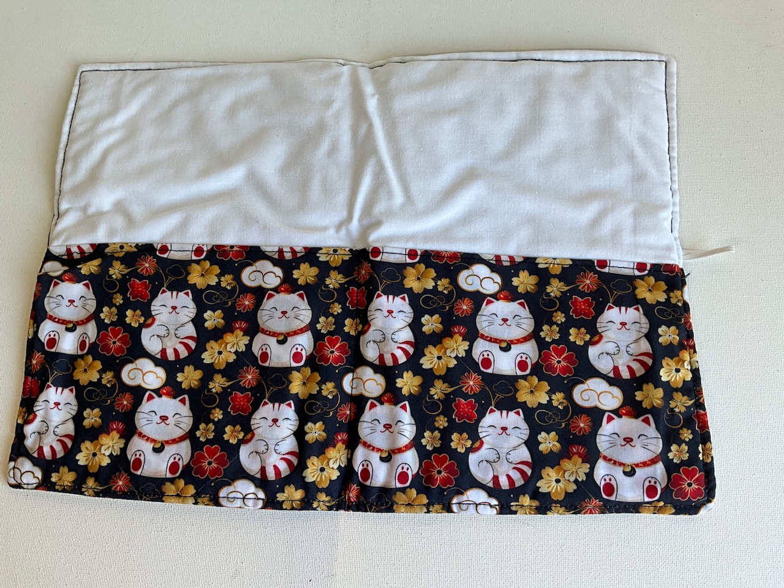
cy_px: 294
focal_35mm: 29
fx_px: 657
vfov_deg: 48.2
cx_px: 392
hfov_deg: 61.7
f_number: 1.8
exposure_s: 1/100
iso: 25
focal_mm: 3
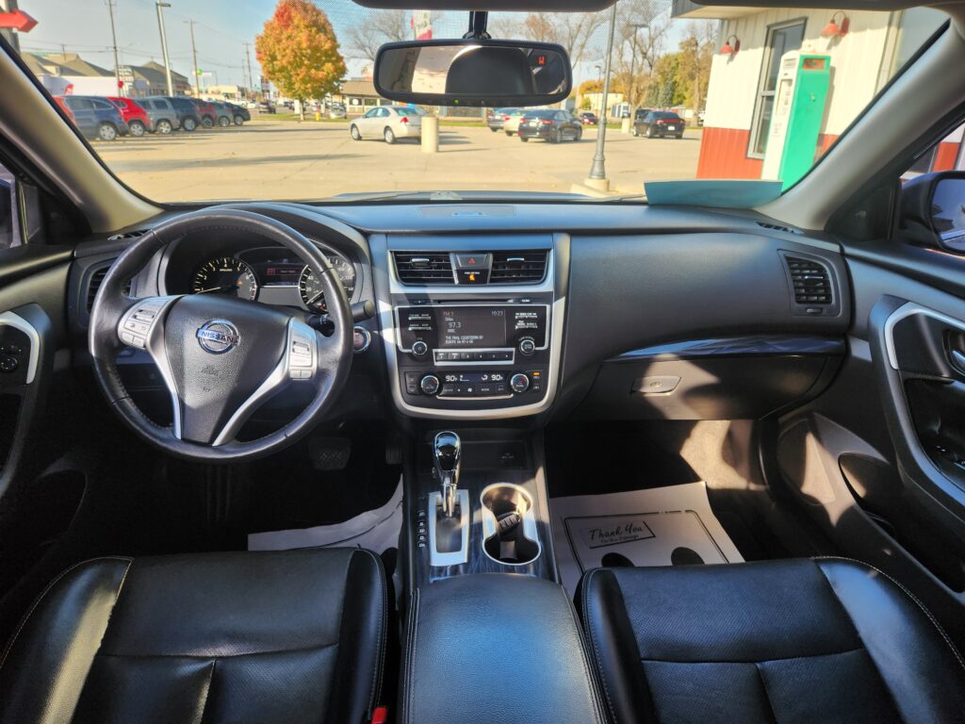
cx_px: 482
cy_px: 362
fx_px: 641
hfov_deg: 73.9
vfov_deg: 58.9
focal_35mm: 23
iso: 40
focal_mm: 5.4
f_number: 1.8
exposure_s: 1/180
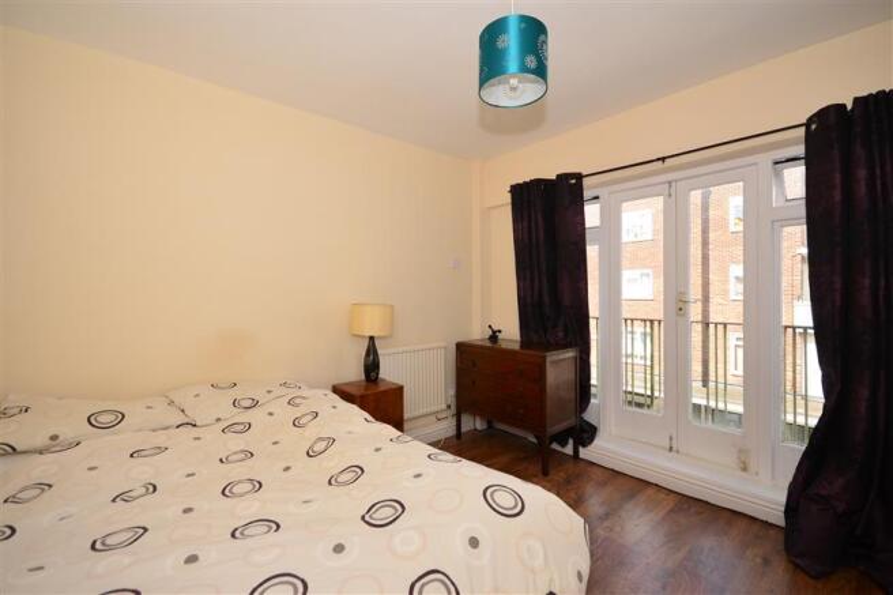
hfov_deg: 100.4
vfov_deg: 77.3
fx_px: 372
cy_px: 298
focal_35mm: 15
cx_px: 446
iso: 200
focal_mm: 10
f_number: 6.3
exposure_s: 1/160
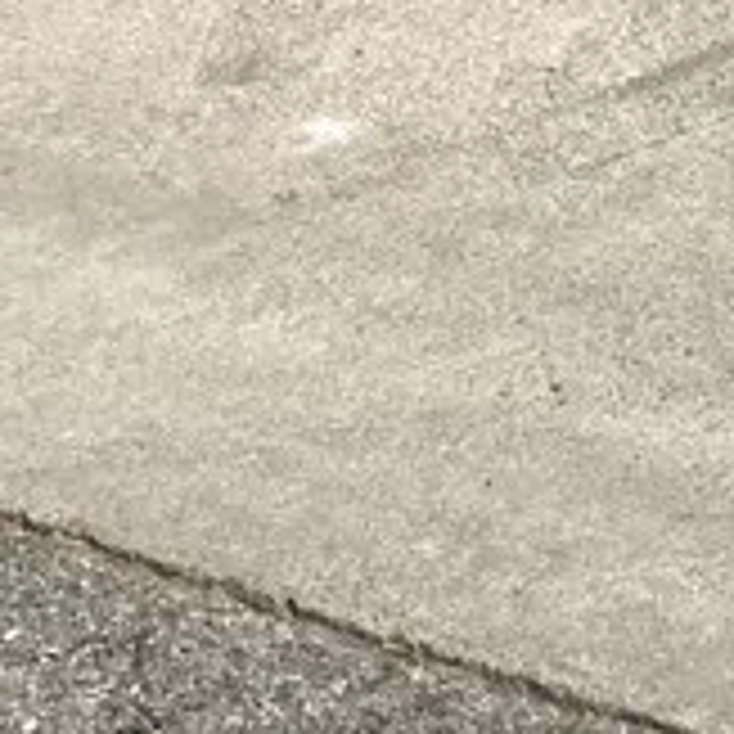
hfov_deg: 11.7
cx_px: 1067
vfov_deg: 9.7
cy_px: -1387
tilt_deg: +3.1
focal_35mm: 144
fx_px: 3455
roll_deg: +1.0
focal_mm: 4.25
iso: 32
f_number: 1.8
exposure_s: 1/3610
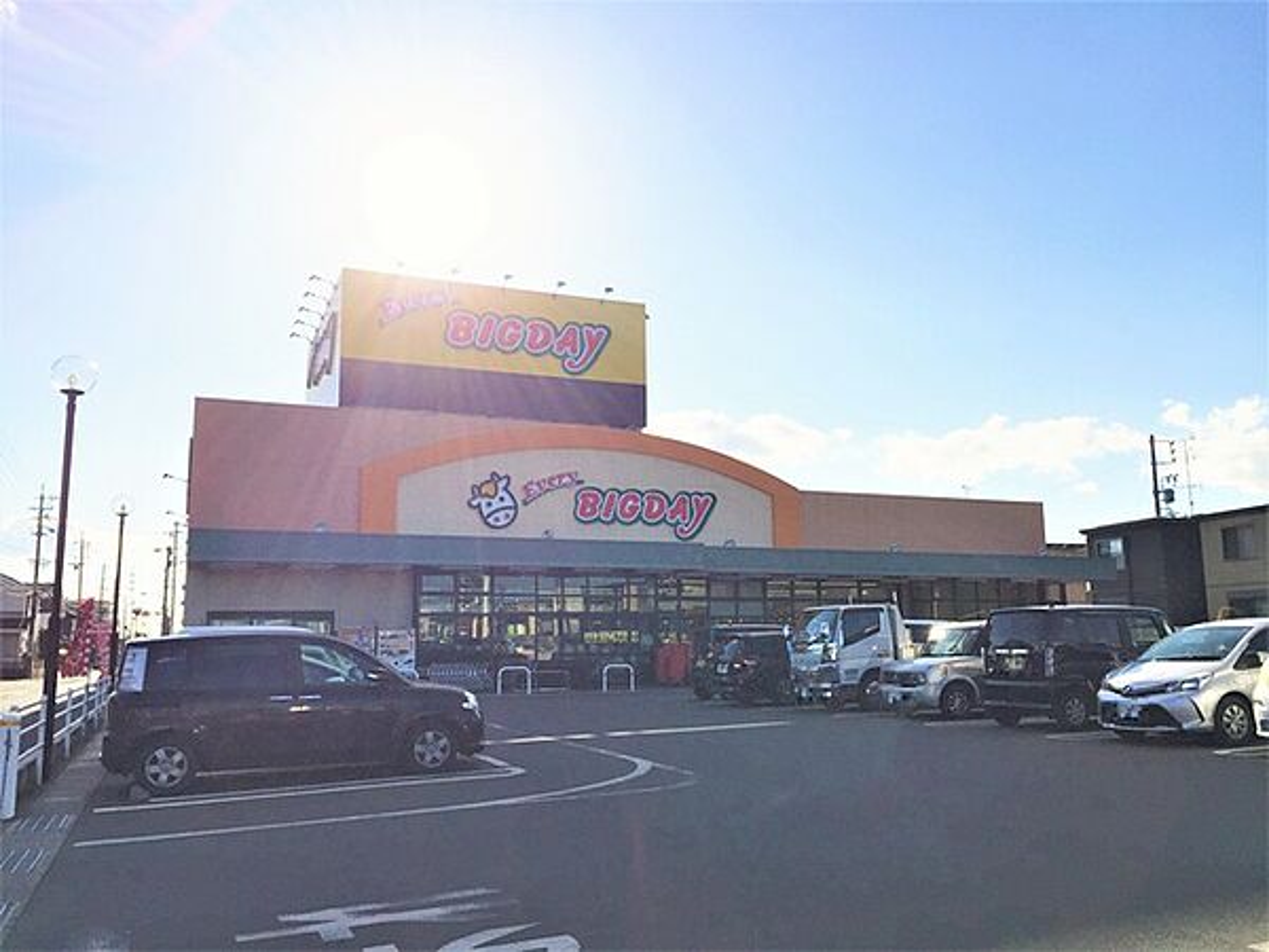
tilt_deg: +11.2
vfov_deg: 48.2
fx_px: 1063
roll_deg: +0.5
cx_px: 634
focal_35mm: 29
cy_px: 476
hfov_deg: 61.7
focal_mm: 4.15
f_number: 2.2
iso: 32
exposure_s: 1/4950
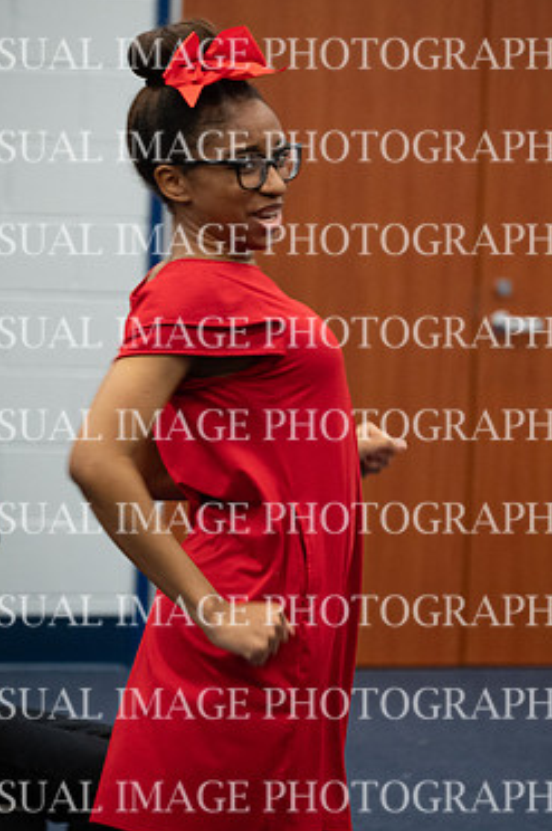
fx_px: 5466
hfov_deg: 5.8
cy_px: 378
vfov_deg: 8.7
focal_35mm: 237
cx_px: 251
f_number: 6.3
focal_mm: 196
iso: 8000
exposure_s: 1/125
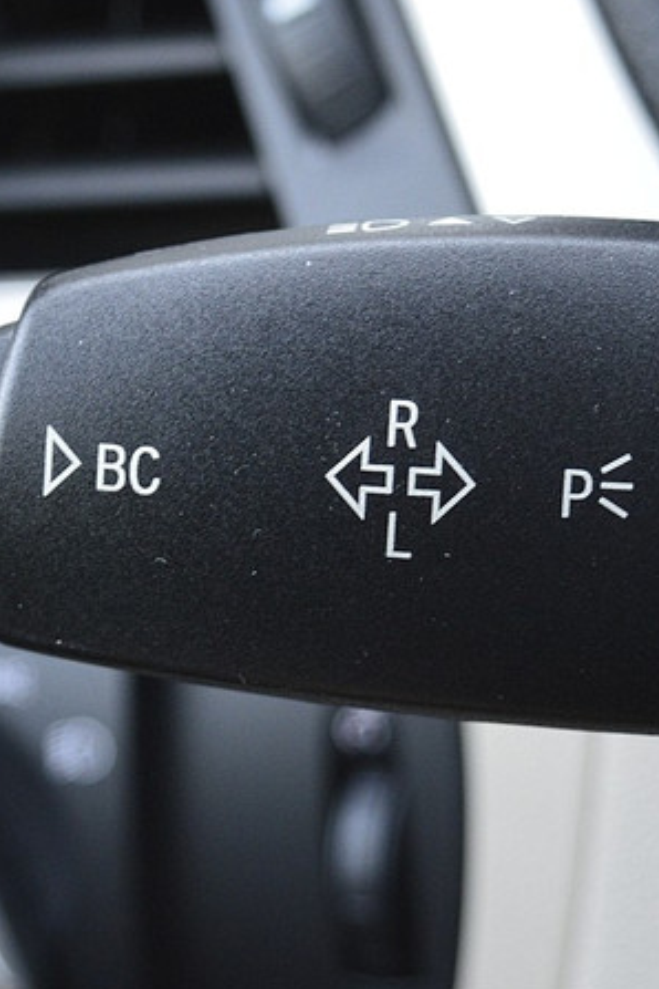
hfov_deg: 8.7
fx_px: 4338
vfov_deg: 13.0
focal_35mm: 158
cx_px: 170
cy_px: 448
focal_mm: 46
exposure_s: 1/60
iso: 800
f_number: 5.6
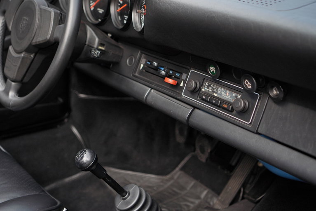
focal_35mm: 52
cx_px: 158
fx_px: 461
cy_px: 106
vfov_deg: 25.8
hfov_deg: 37.8
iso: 320
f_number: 2.8
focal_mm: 35
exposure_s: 1/1000
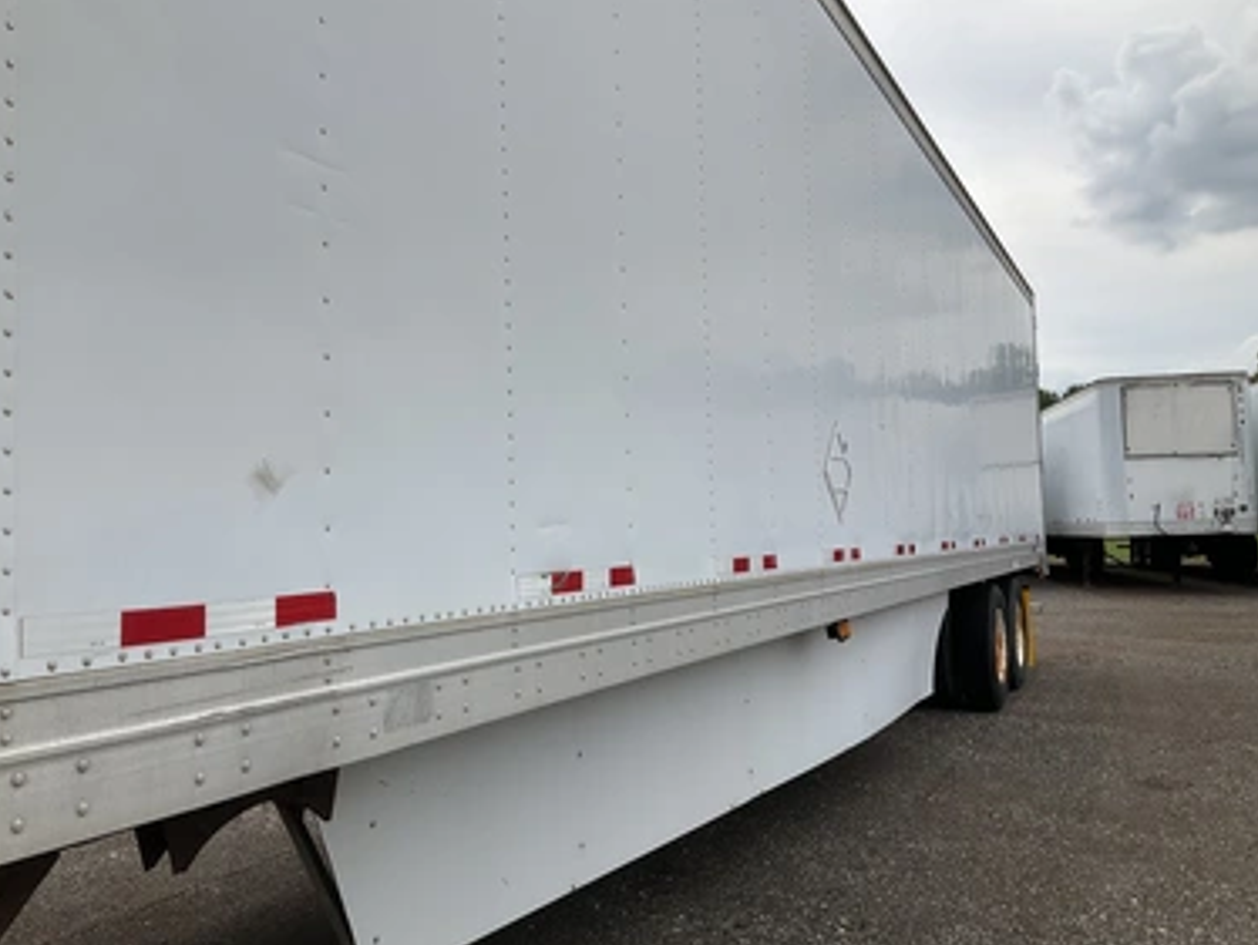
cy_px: 467
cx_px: 599
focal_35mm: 31
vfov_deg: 45.5
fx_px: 1127
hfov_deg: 58.3
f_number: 1.8
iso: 25
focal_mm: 3
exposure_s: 1/2227
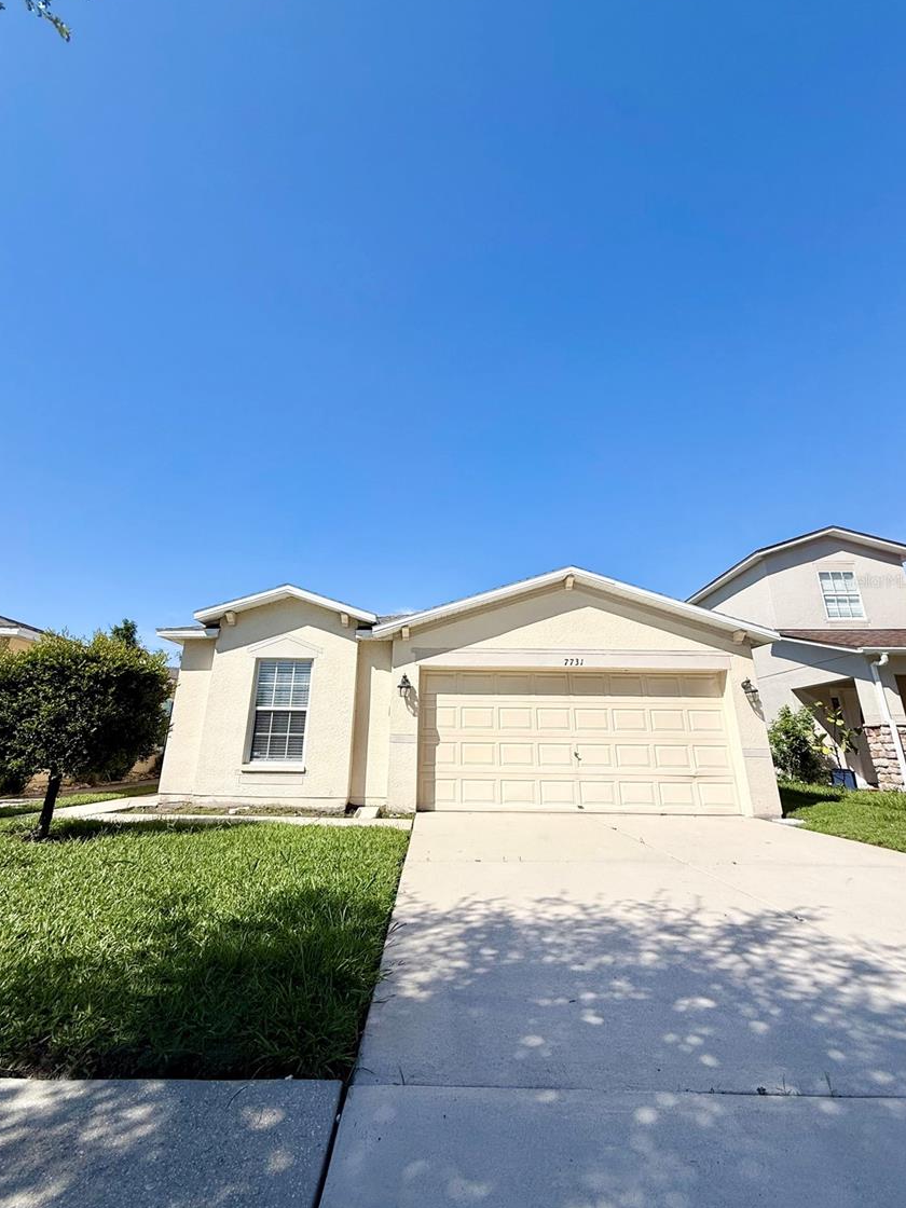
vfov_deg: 98.1
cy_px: 580
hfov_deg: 81.7
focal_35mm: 15
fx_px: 523
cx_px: 434
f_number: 2.2
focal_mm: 2.22
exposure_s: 1/5155
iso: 50
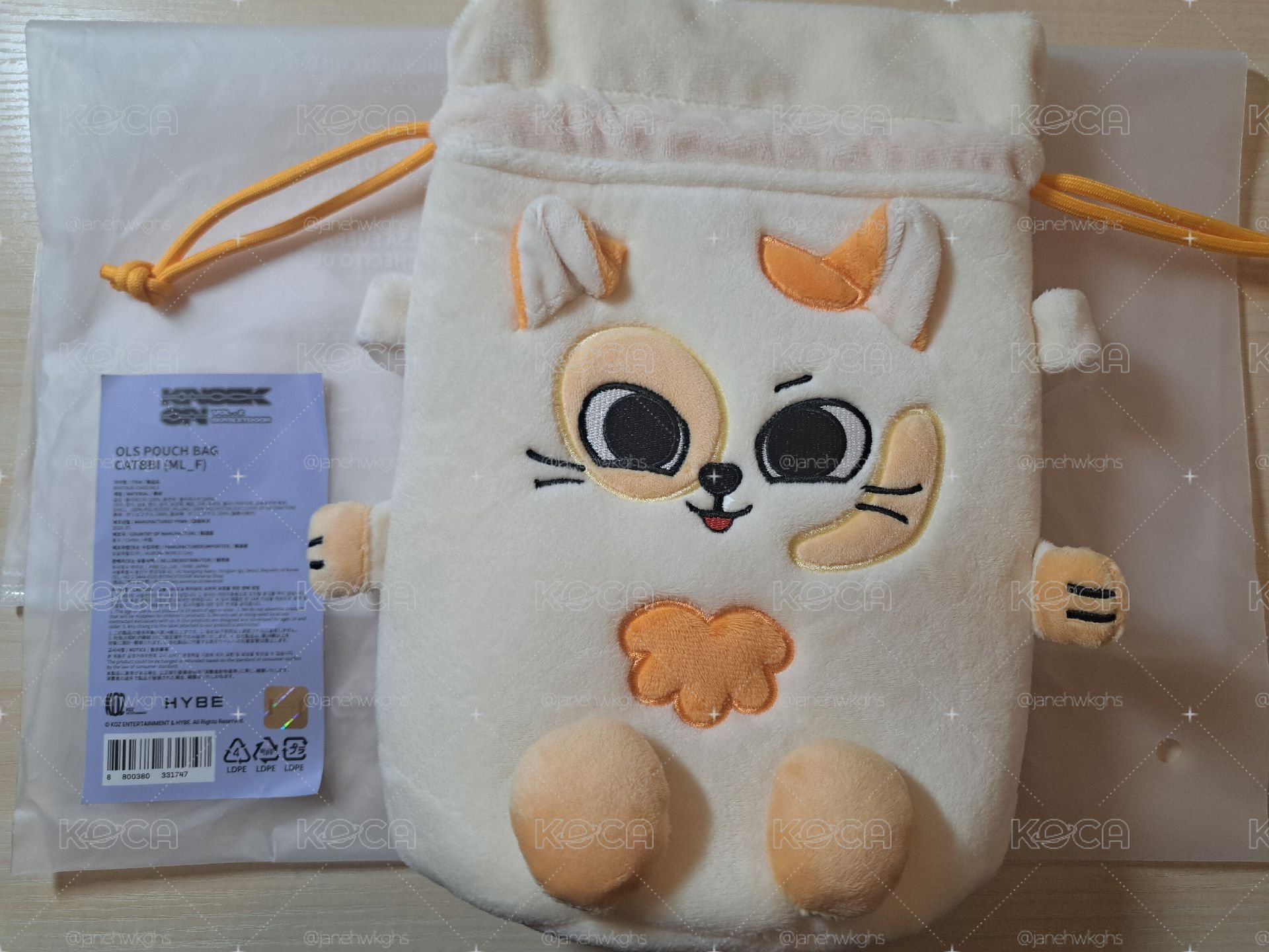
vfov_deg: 56.8
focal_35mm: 24
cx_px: 634
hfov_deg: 71.6
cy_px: 476
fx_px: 880
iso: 125
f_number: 1.8
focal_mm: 5.23
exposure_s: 1/60.2
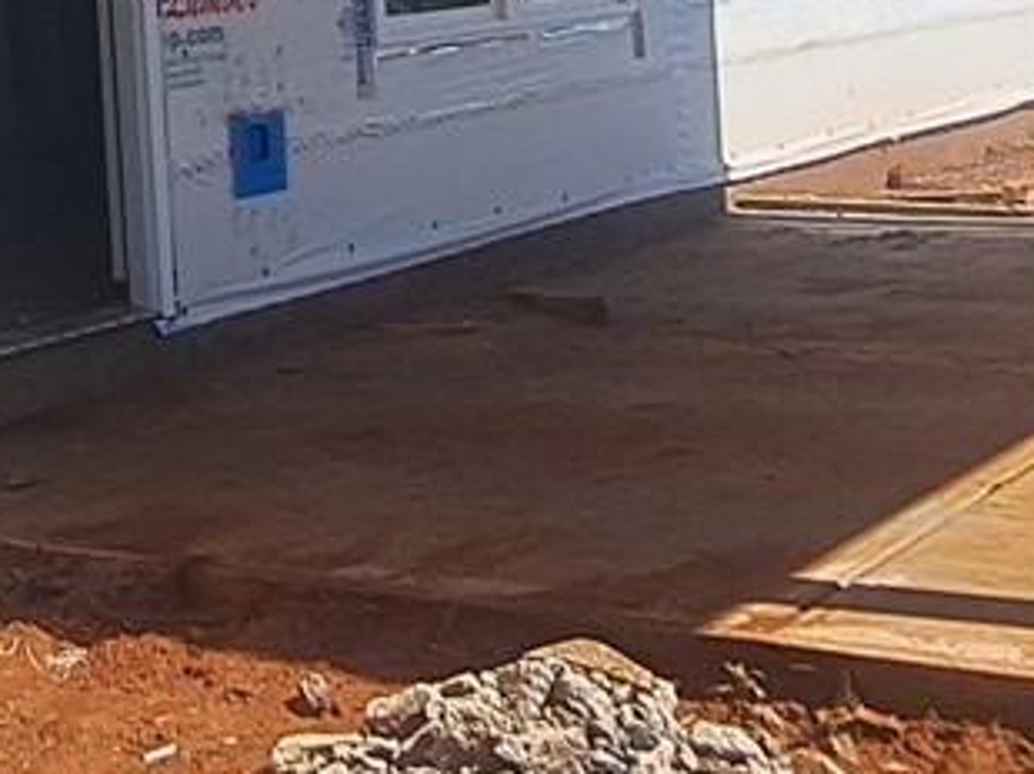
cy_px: -317
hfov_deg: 21.6
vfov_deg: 16.0
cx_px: -97
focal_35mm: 86
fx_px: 2567
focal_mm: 1.74
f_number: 2.2
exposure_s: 1/1008
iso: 50
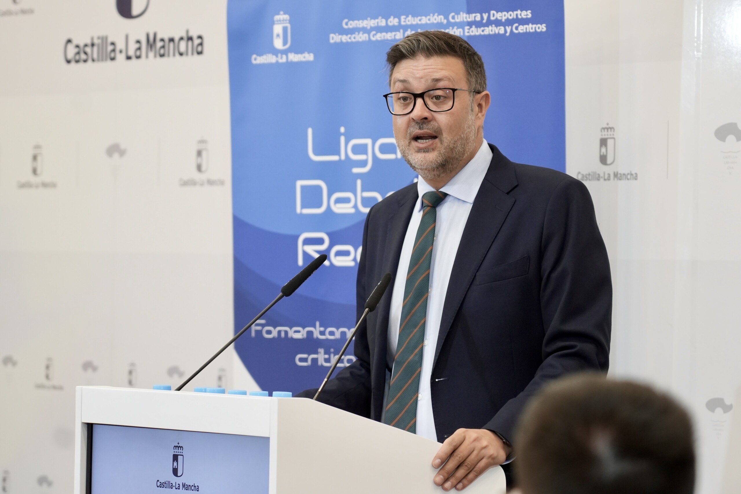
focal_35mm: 157
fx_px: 3232
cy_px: 247
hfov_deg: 13.1
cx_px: 370
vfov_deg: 8.7
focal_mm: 105
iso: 1250
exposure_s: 1/160
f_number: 4
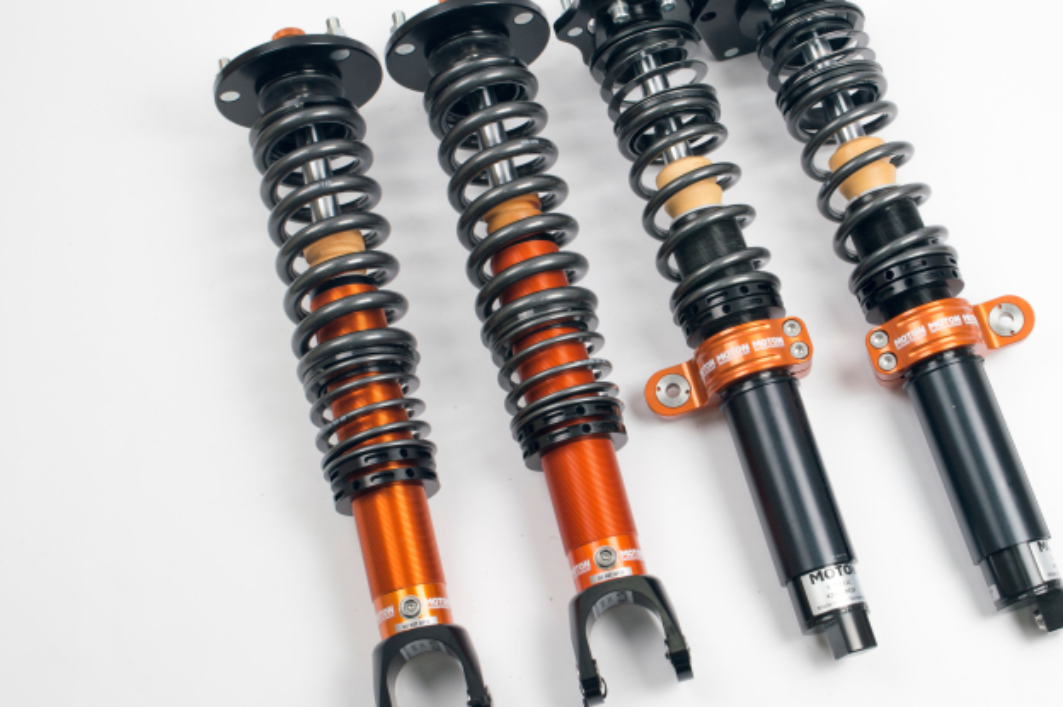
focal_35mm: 60
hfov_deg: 33.6
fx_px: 1760
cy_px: 331
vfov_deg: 22.7
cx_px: 596
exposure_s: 1/15
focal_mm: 31
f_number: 9
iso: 100
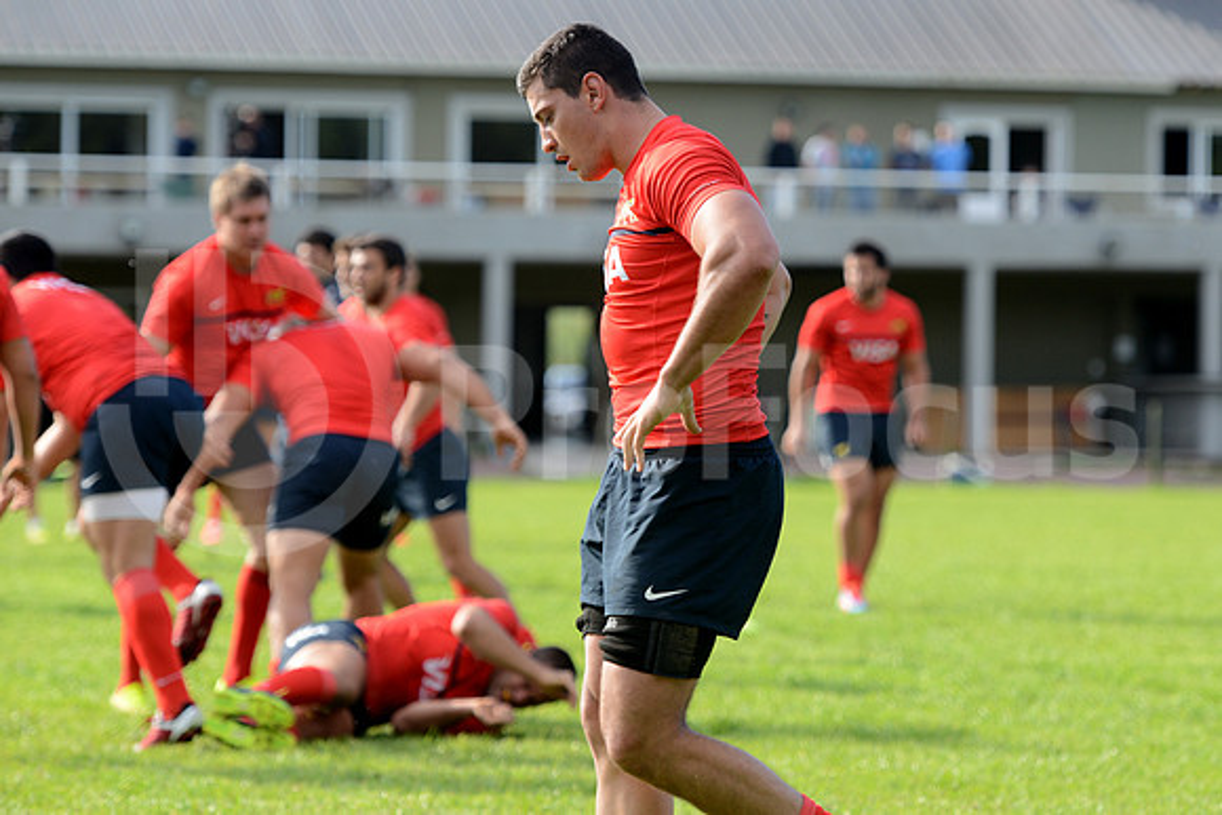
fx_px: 5941
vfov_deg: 7.9
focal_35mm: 175
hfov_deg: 11.7
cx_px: 611
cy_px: 408
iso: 400
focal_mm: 175
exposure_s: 1/640
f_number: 4
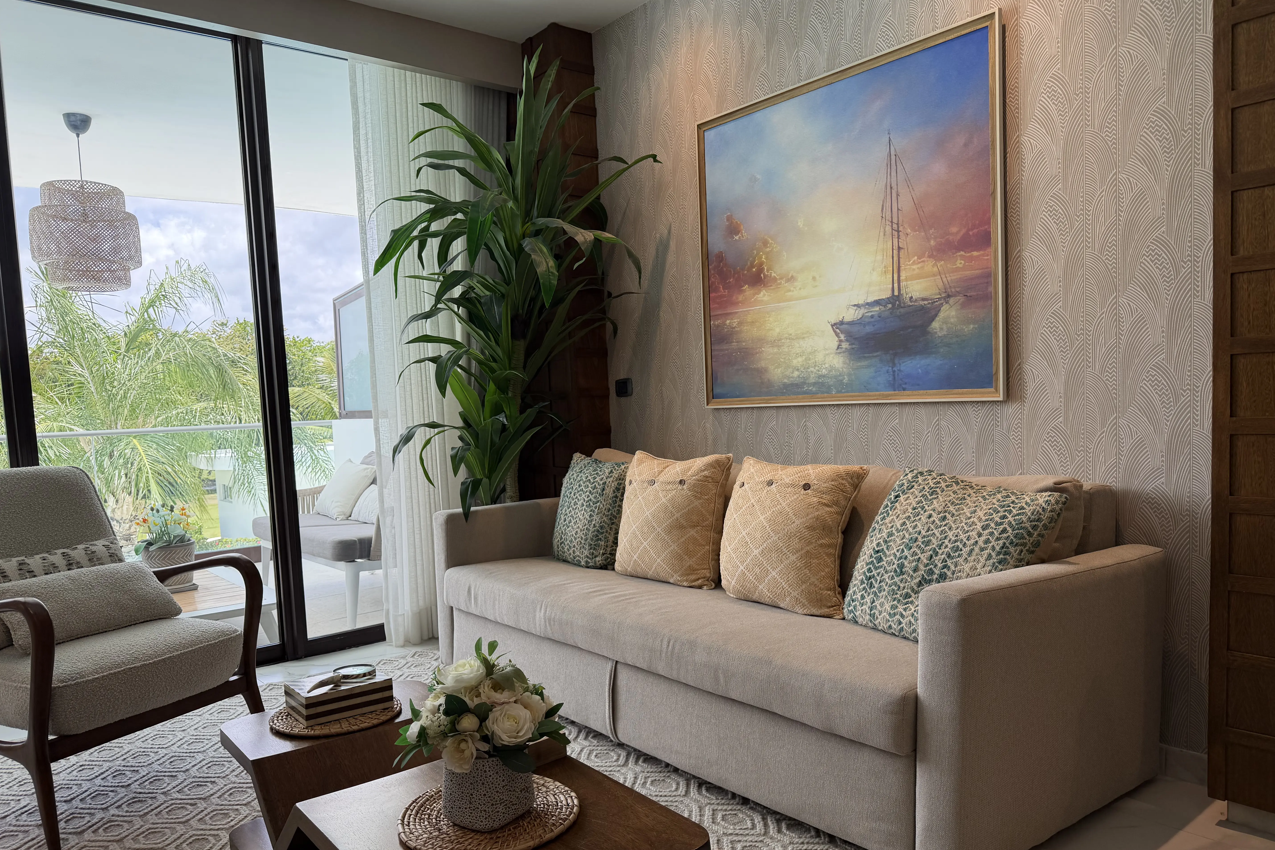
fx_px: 885
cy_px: 461
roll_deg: +3.0
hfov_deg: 71.5
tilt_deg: -4.6
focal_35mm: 25
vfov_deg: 51.2
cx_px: 638
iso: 80
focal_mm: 6.76
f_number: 1.78
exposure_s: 1/270
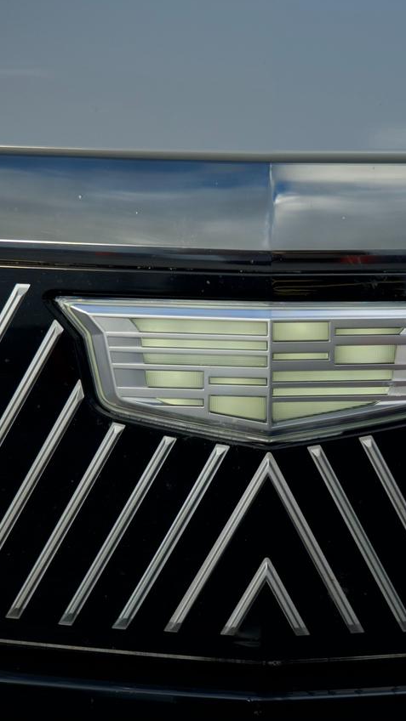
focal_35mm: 166
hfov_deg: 7.3
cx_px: 272
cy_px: 359
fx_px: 3177
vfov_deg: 13.0
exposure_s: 1/50
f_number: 2.8
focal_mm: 70
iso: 250
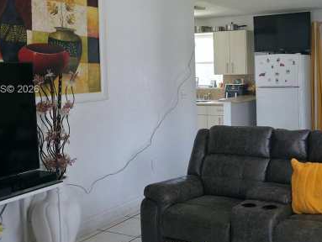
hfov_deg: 38.5
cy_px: 90
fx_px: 447
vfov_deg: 30.2
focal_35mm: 48
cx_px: 245
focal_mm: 6.3
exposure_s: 1/120
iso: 125
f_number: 1.7
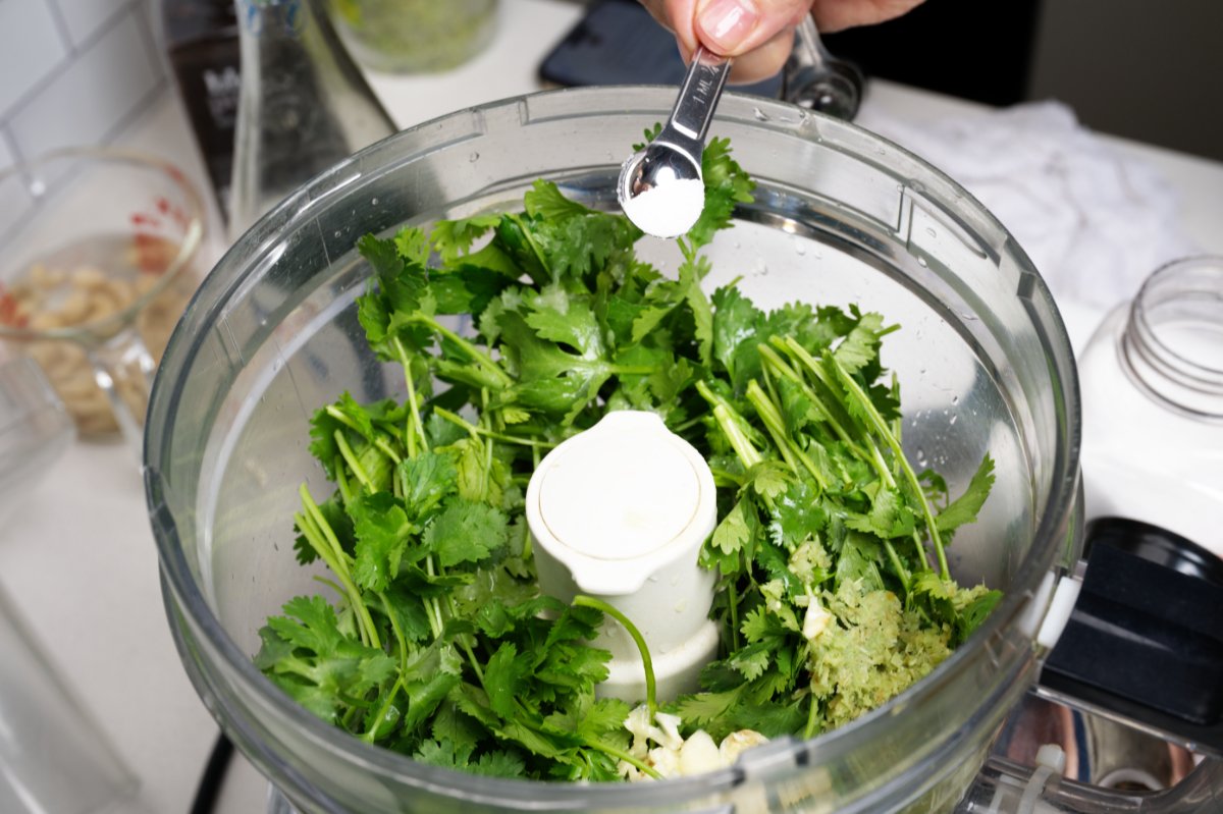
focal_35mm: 43
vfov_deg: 31.2
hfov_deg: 45.4
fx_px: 1460
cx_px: 612
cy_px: 407
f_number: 8
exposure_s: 1/160
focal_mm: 43
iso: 200
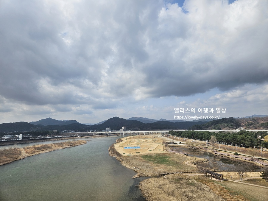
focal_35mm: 23
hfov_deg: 73.9
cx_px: 134
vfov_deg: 58.9
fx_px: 178
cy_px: 100
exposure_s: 1/1619
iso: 25
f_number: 1.8
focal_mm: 5.4
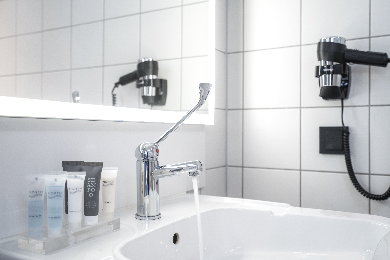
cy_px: 130
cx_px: 195
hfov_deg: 54.4
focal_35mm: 35
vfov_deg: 37.9
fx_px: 379
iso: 160
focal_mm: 35
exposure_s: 1/15
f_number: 4
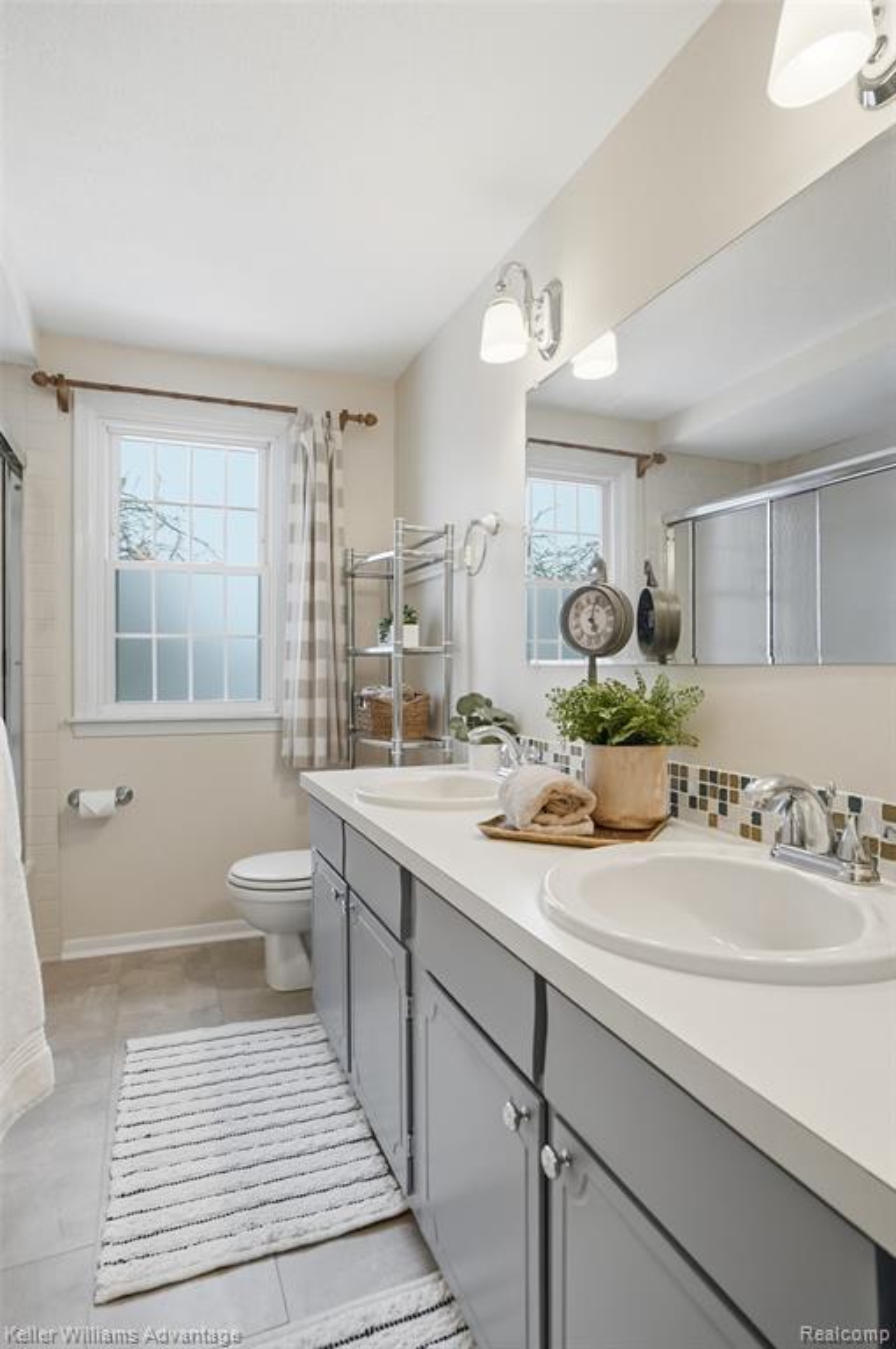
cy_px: 674
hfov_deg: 67.2
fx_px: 674
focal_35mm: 18
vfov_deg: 90.1
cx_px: 448
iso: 2000
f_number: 8
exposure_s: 1/2000
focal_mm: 18
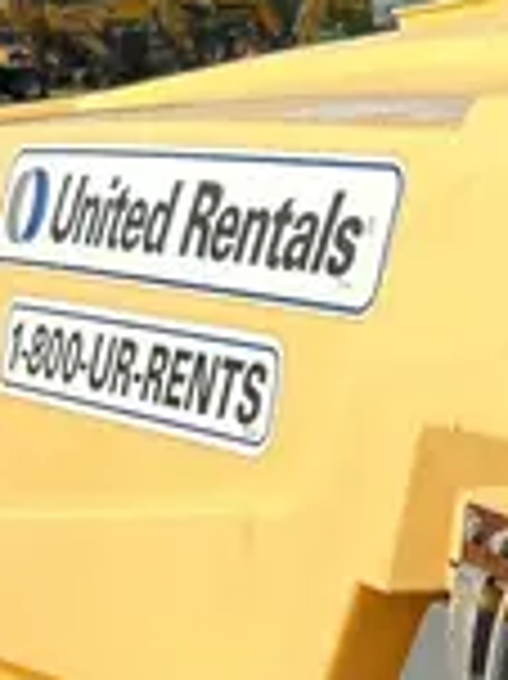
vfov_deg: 15.5
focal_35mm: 126
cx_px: 764
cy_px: 606
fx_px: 2469
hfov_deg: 11.3
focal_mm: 5.7
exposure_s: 1/4831
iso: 50
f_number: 1.5
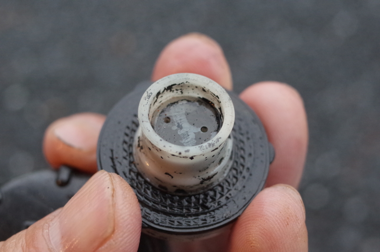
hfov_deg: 41.9
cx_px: 190
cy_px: 126
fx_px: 496
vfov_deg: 28.6
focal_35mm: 47
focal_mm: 18.3
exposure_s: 1/40
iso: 800
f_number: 3.5
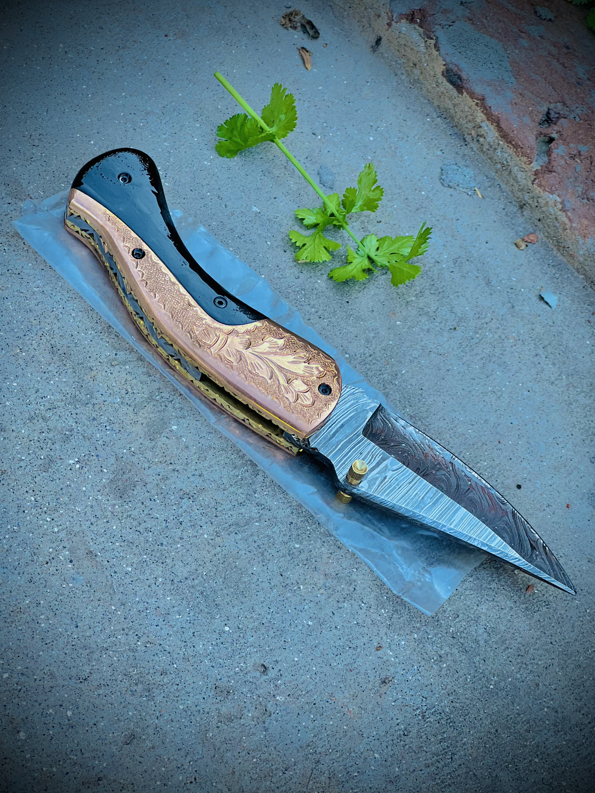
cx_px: 298
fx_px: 1765
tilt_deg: -48.8
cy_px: 396
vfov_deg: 25.3
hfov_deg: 19.1
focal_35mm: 77
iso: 50
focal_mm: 9
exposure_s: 1/121
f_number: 2.8
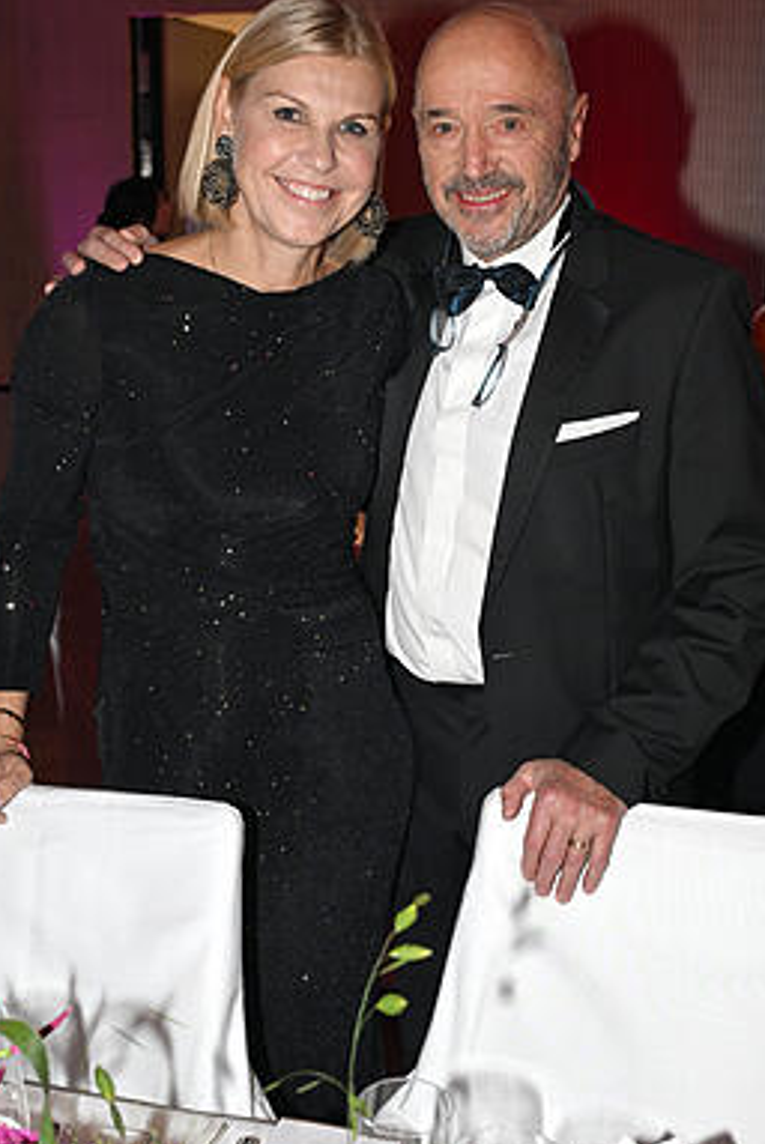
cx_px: 378
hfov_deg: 28.1
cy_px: 515
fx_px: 1527
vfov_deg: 41.0
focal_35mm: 48
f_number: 5.6
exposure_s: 1/80
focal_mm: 34
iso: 800
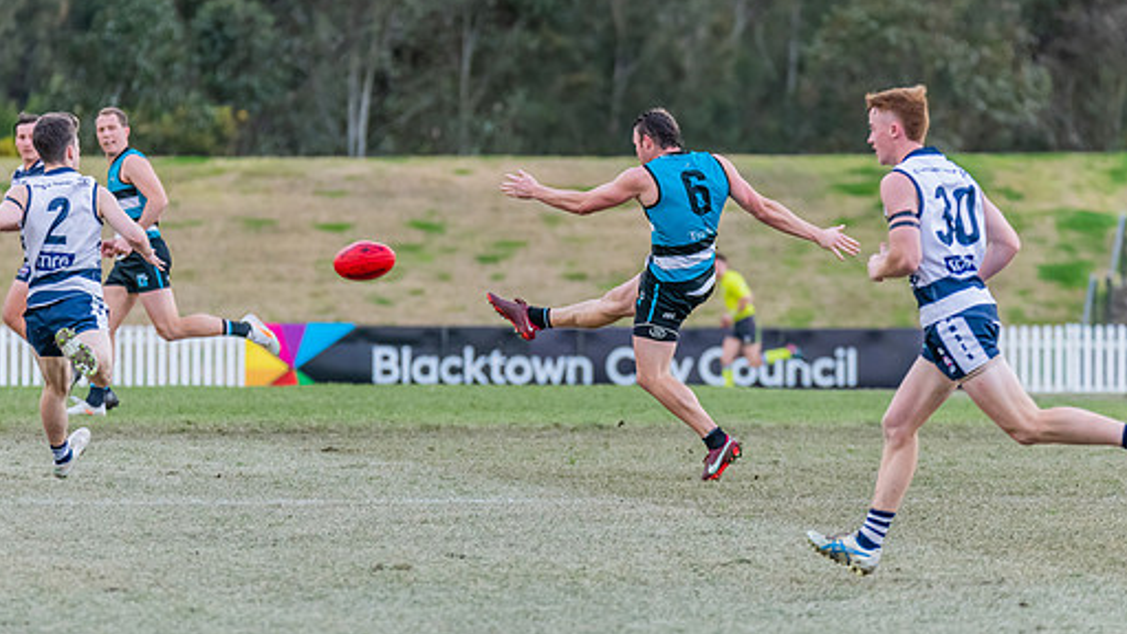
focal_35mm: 399
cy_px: 247
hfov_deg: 5.4
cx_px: 592
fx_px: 11924
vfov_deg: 3.0
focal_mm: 320
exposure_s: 1/1600
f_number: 5.6
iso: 2500
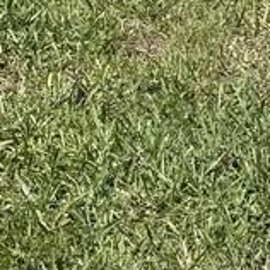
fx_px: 1897
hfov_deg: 8.1
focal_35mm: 215
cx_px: 12
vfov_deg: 7.1
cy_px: -605
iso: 80
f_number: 1.78
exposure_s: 1/4975
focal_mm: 6.76
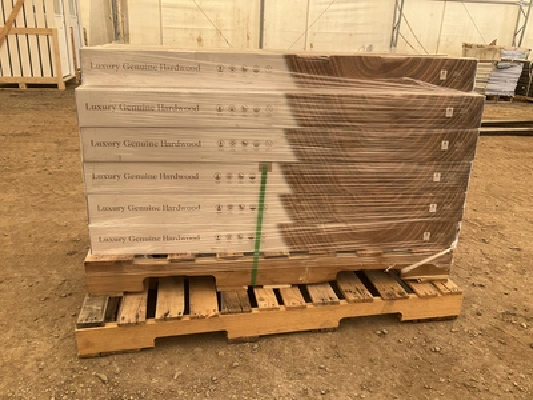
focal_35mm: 29
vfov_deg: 48.2
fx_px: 447
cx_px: 266
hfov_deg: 61.7
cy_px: 200
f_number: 1.8
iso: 16
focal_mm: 3
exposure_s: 1/135
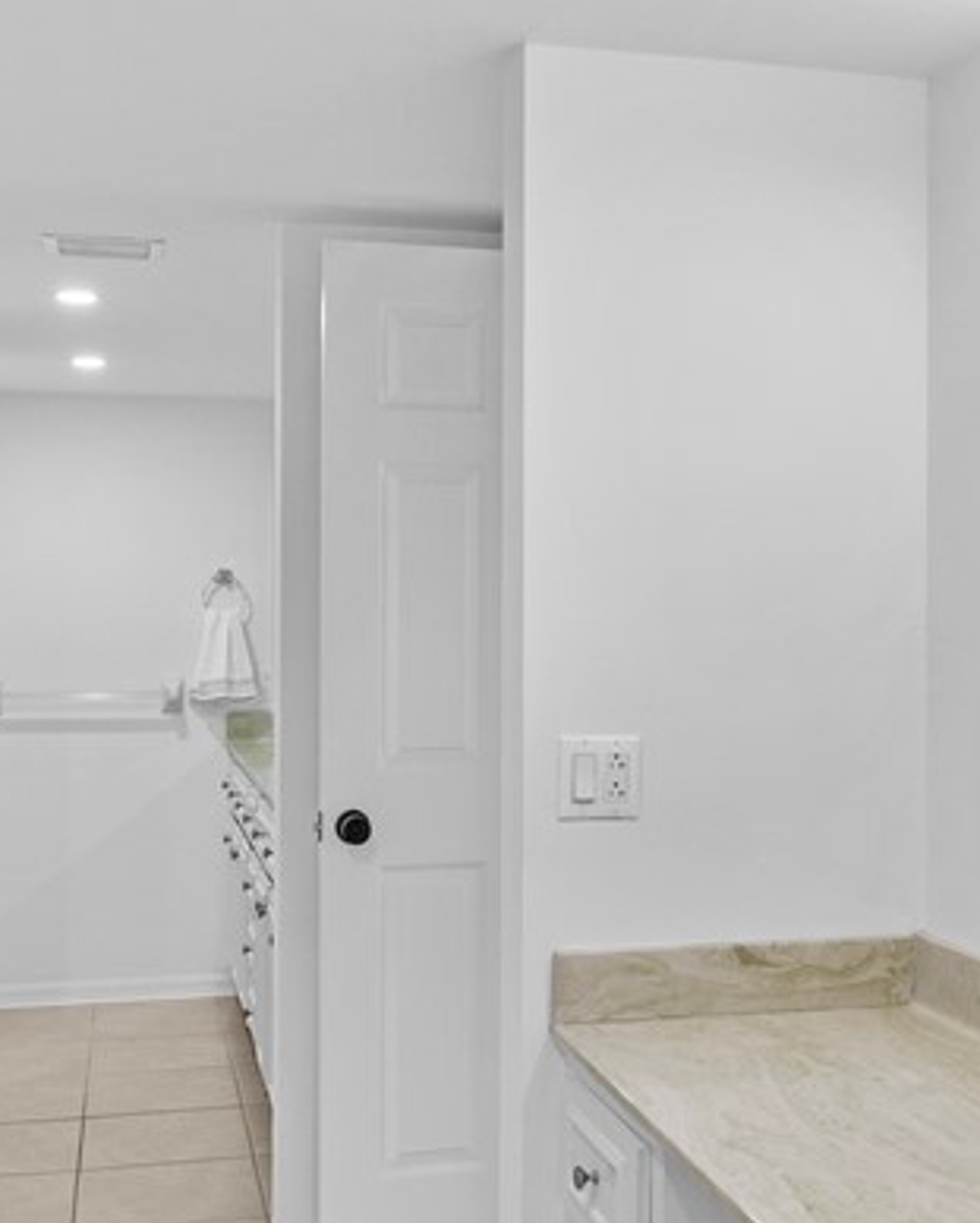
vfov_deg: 43.6
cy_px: 712
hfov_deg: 35.7
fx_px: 1521
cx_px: 485
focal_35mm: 42
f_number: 4
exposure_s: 1/160
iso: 500
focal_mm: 16
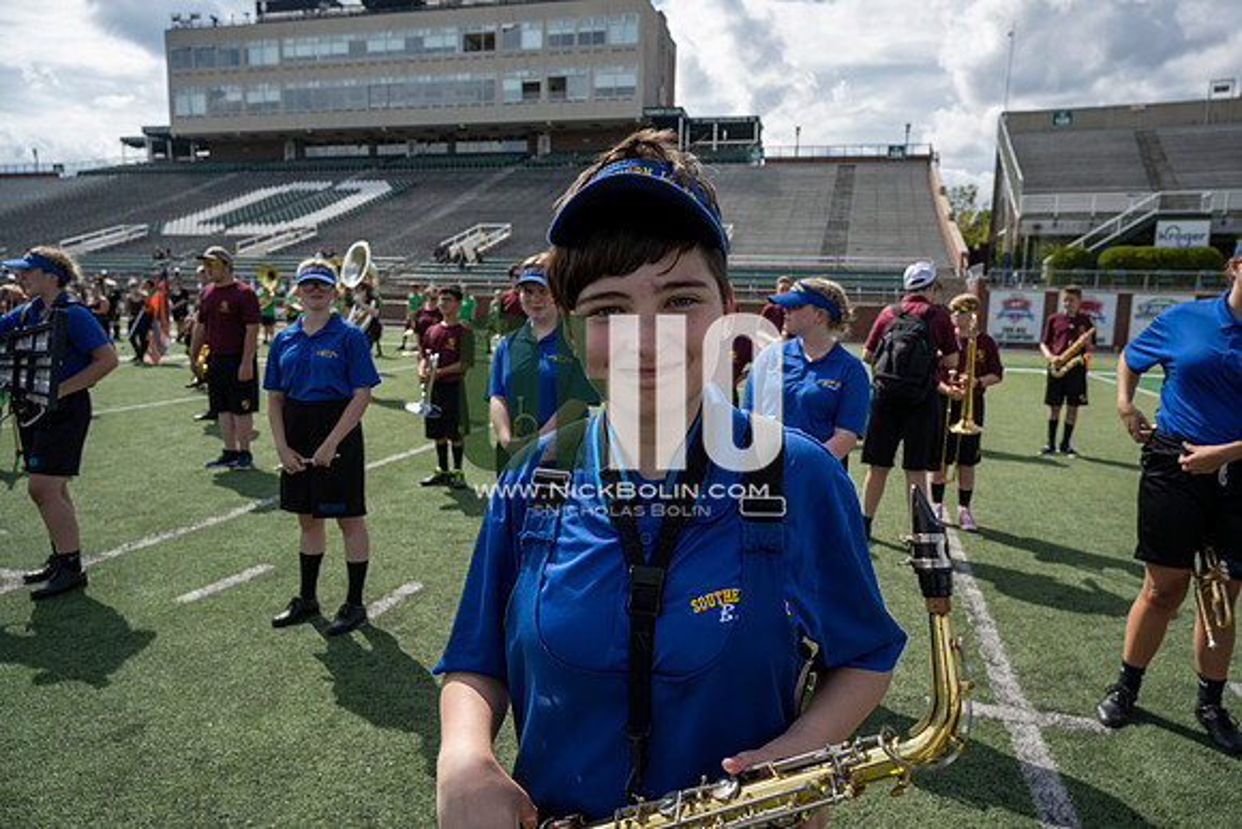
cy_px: 414
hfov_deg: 73.7
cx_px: 621
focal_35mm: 24
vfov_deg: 53.2
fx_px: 828
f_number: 5
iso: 200
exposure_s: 1/1600
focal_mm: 24
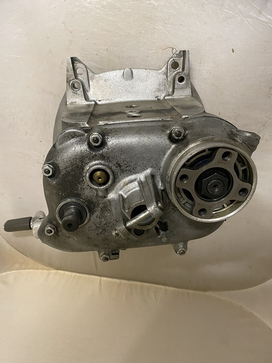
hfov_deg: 53.1
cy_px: 182
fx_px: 272
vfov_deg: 67.3
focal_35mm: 26
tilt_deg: -64.8
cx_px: 136
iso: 500
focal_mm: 4.25
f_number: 1.8
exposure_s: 1/50
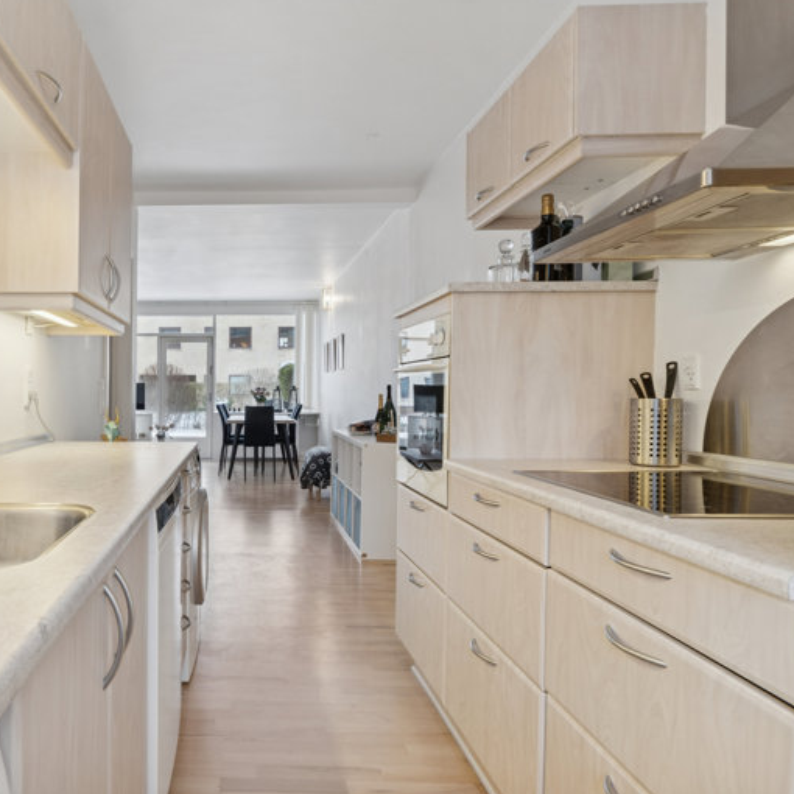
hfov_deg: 58.8
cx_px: 177
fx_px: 649
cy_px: 406
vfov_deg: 62.9
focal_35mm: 25
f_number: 8
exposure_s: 1/13
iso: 200
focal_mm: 12.5
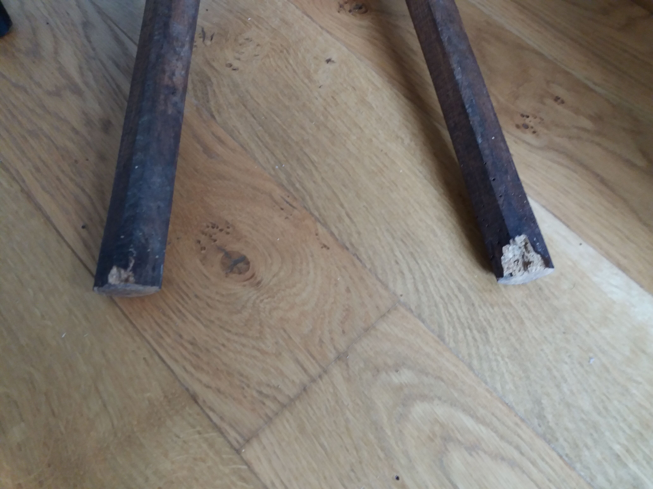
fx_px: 528
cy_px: 244
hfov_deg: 63.4
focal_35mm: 28
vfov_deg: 49.7
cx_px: 326
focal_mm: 3.7
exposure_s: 1/25
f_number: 1.9
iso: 160
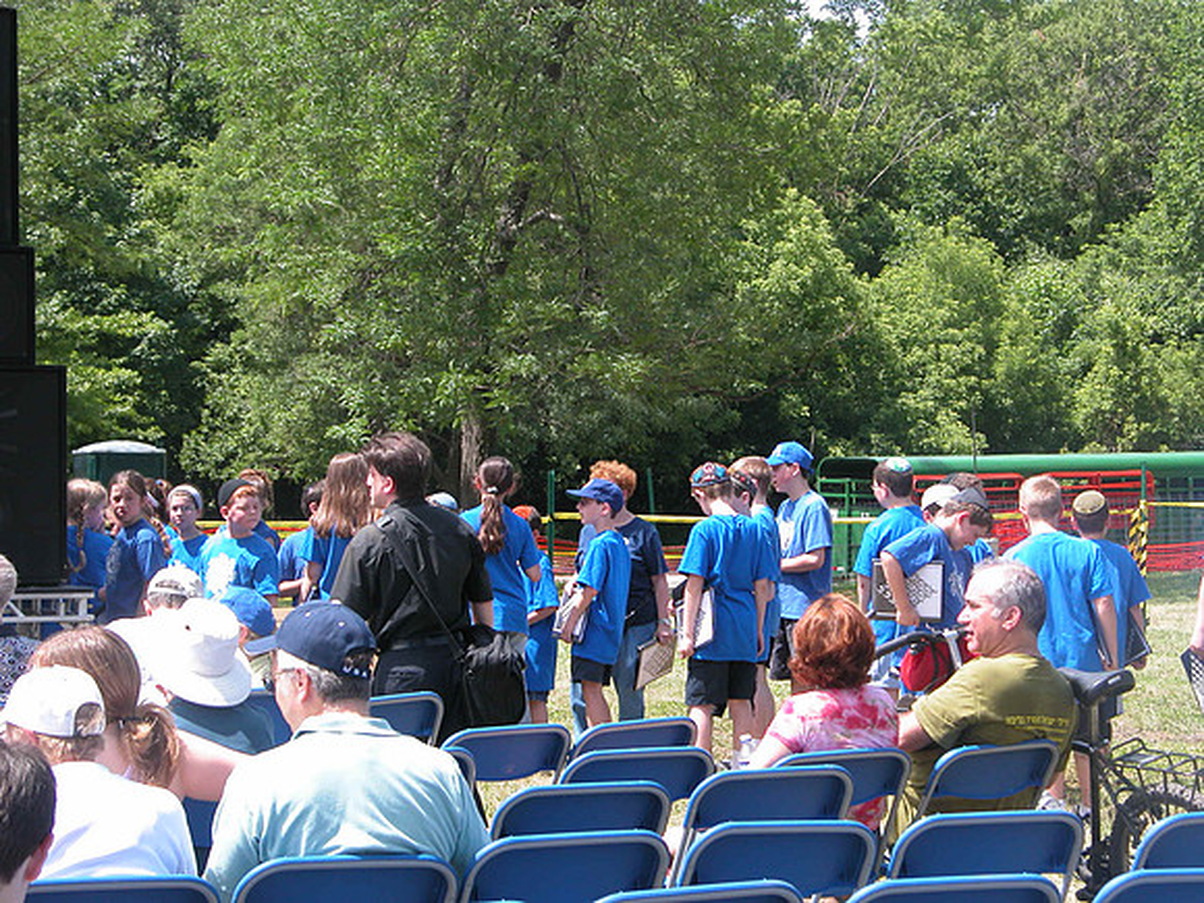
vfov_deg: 14.8
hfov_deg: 19.6
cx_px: 602
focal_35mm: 100
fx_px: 3478
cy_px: 452
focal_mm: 25.4
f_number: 4.1
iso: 100
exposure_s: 1/225
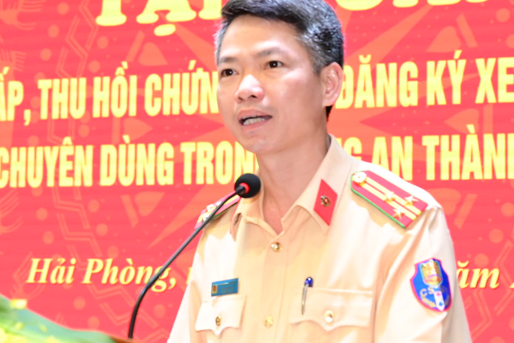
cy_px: 157
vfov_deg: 13.0
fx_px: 1499
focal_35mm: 105
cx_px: 65
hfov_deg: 19.2
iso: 1000
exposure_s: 1/100
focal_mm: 39
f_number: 4
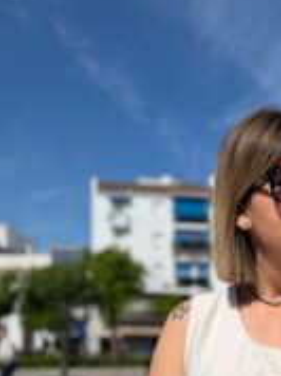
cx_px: 281
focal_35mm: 54
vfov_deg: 32.8
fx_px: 586
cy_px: 372
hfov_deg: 25.6
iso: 80
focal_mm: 6.76
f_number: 1.78
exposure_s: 1/9091
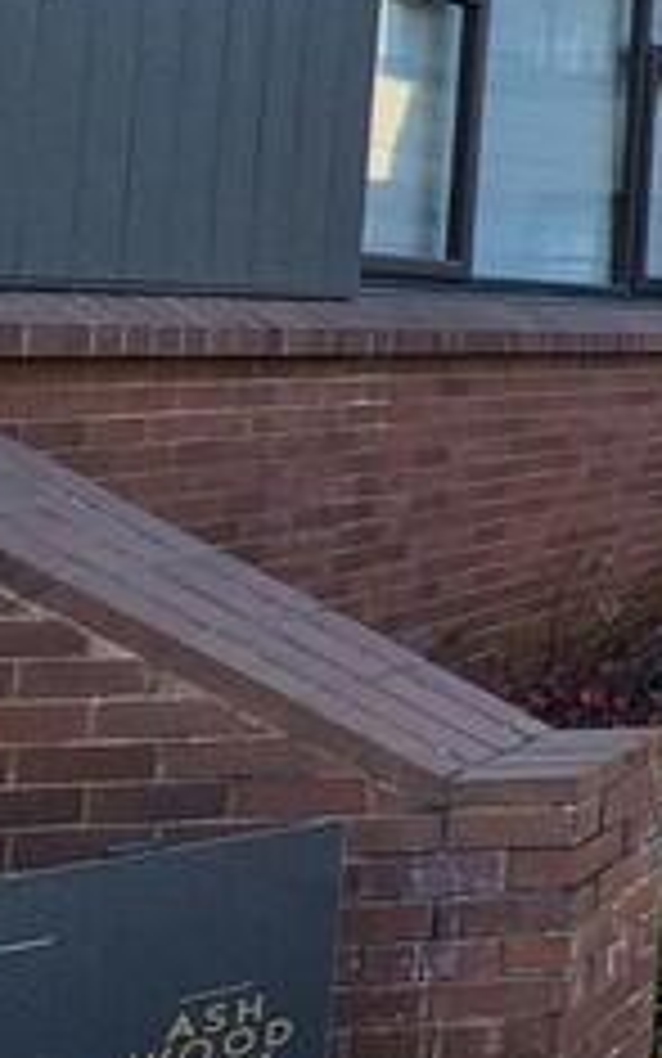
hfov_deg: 12.3
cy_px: 189
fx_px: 1731
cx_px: 1873
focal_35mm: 60
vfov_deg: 32.9
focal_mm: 2.2
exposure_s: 1/888
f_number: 2.2
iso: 50
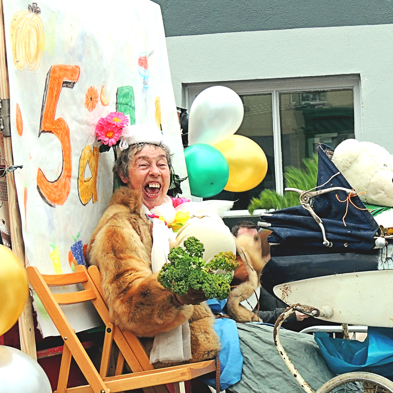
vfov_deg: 16.3
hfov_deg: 16.1
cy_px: 247
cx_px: 336
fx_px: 1374
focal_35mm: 107
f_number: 7.6
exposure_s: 1/60
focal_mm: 12.4
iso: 160
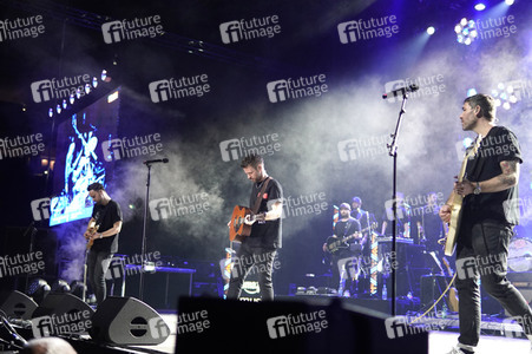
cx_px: 266
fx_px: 664
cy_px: 177
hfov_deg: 43.6
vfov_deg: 29.8
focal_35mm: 45
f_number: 1.4
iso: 1250
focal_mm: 30
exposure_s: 1/320
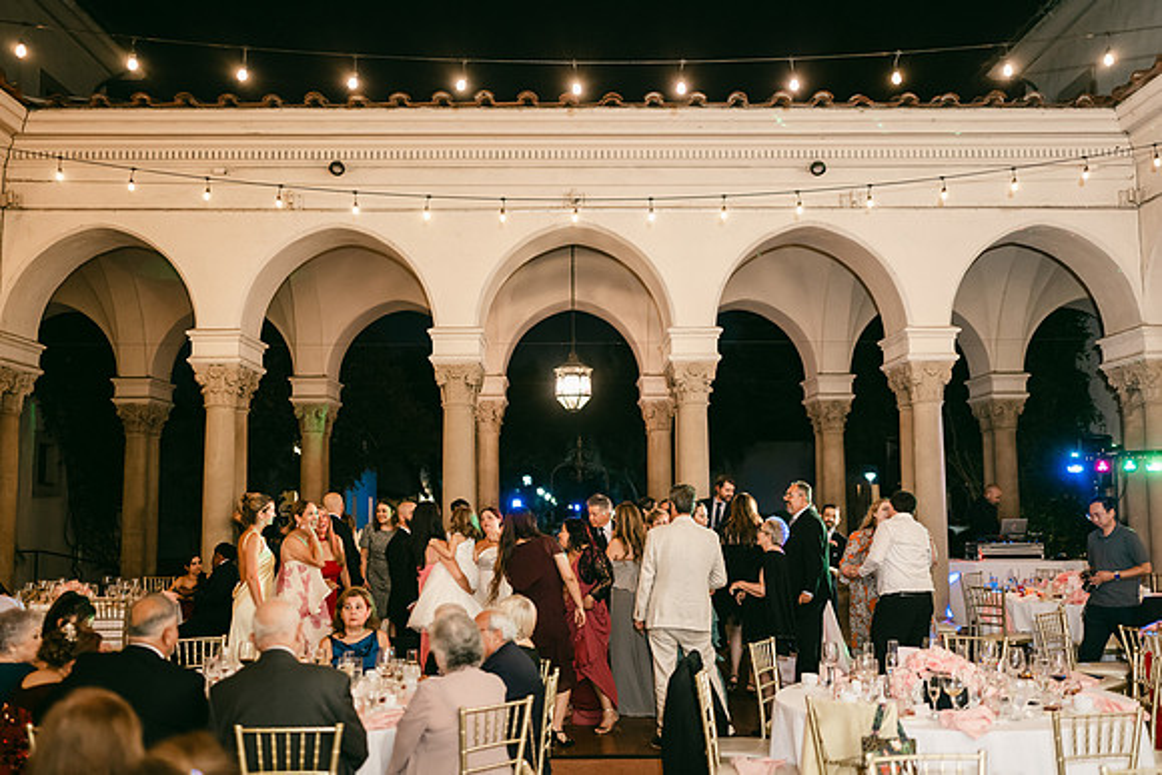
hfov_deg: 53.0
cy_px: 395
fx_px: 1165
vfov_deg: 36.8
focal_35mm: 36
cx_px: 581
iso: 1600
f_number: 1.2
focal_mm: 35
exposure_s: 1/125
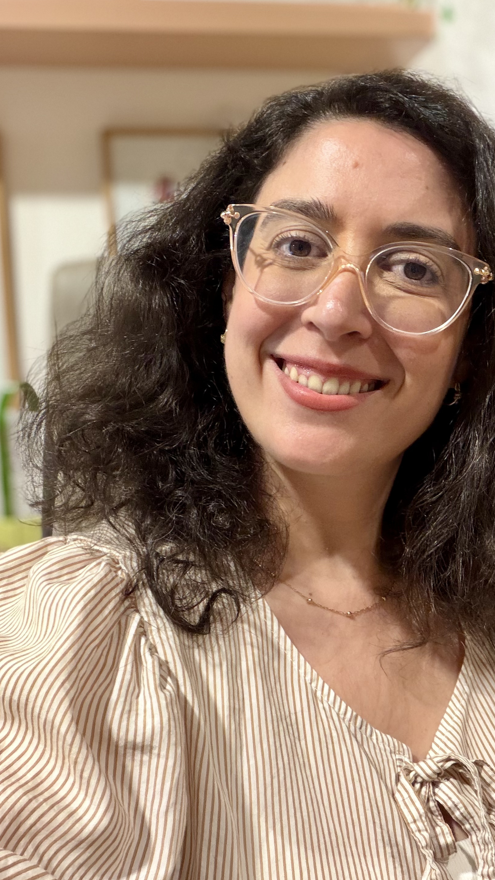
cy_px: 425
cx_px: 332
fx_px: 817
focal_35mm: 35
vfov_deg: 56.6
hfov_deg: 33.4
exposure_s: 1/40
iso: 320
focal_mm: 2.71
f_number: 1.9
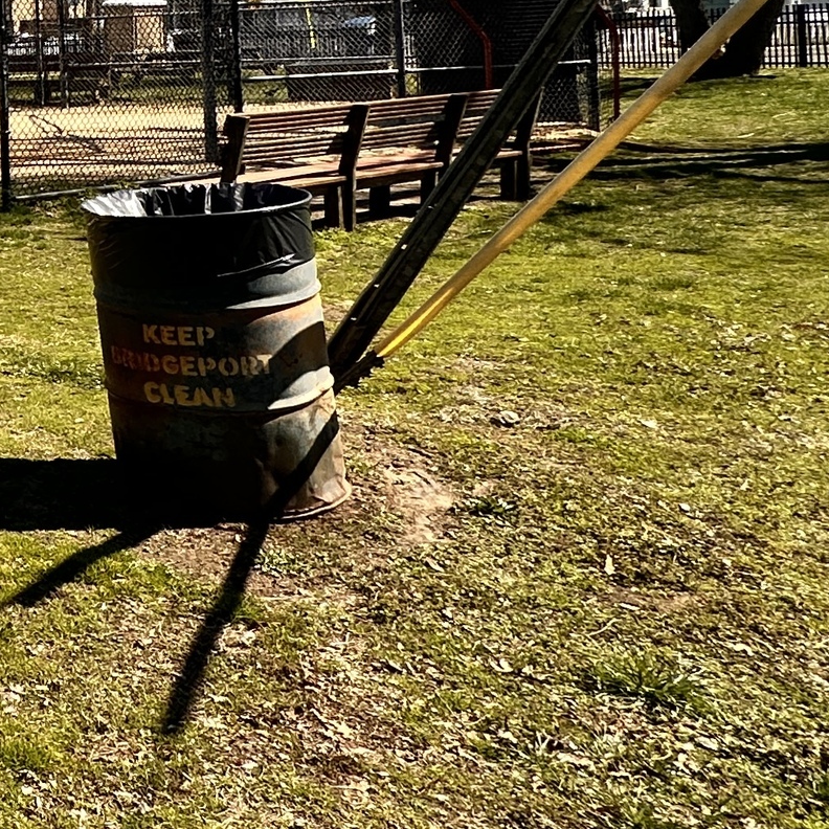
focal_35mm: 48
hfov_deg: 23.0
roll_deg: +1.6
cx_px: -595
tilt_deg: +1.1
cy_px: 46
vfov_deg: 33.1
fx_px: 1301
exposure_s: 1/1825
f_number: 2.2
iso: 50
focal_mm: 2.22
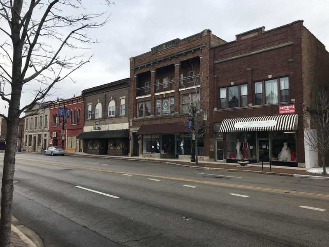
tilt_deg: +8.5
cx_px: 164
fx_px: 266
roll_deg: -0.9
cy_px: 124
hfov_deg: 63.4
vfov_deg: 49.7
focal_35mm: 28
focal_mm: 3.99
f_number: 1.8
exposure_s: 1/720
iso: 20
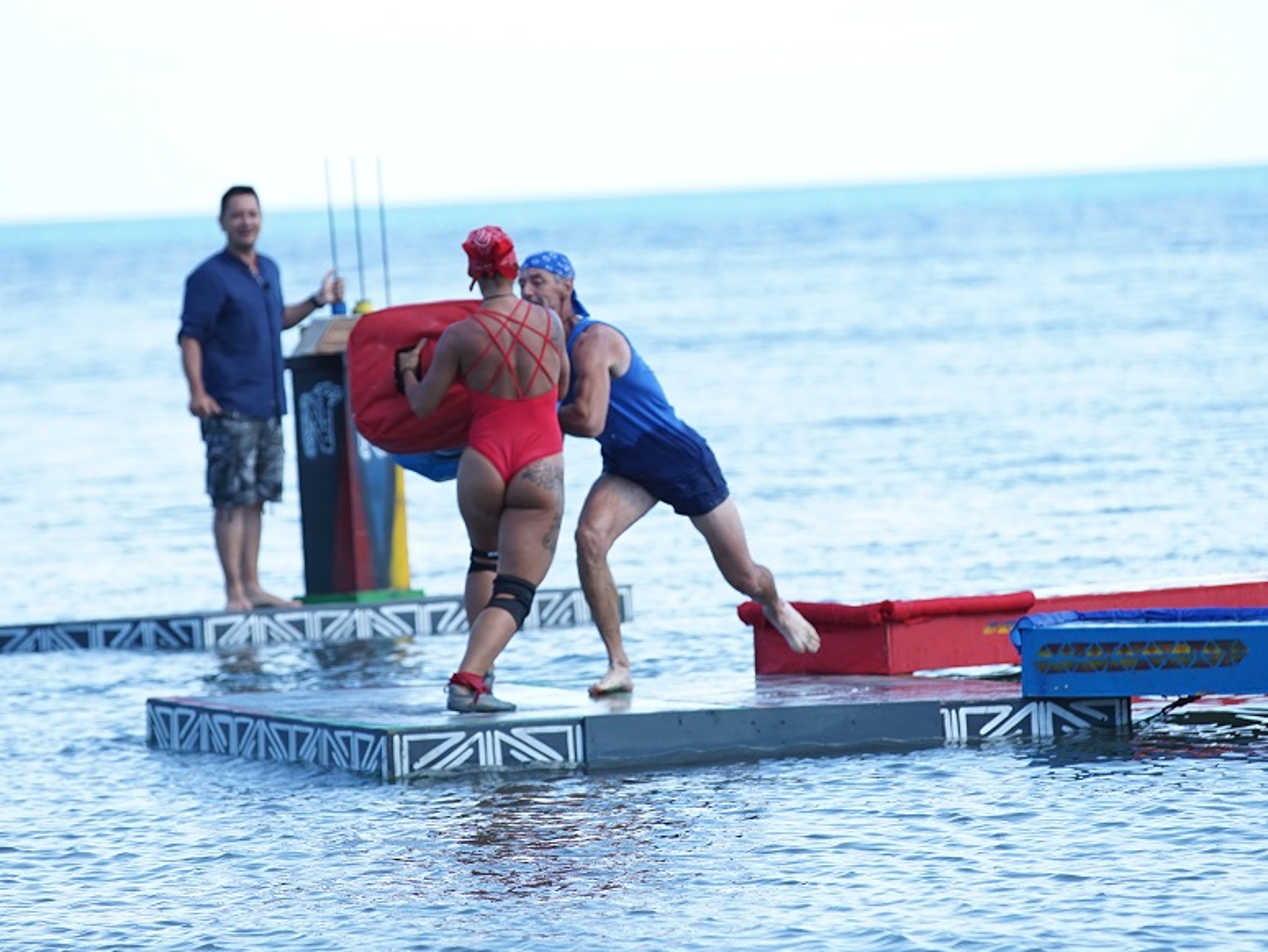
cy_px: 369
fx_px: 10919
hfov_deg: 6.6
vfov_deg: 5.0
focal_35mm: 298
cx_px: 668
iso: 320
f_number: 4
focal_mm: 200
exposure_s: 1/640
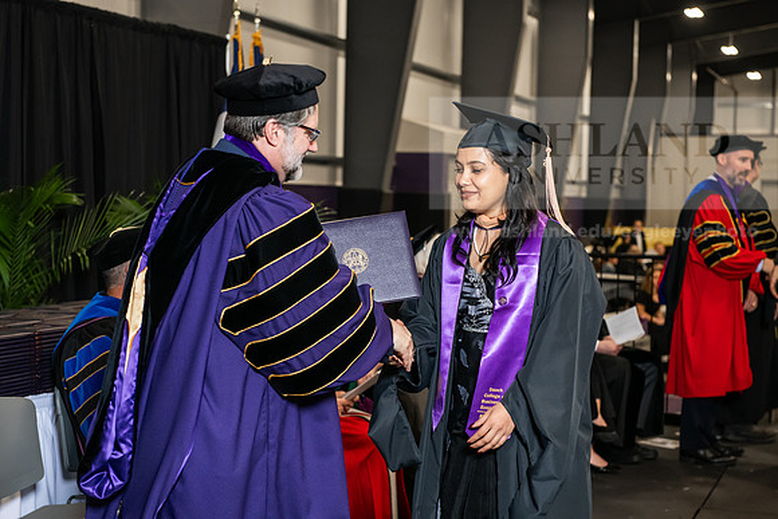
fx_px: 1513
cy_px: 260
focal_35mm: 70
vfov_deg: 19.5
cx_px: 389
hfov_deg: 28.8
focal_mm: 70
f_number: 5
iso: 2000
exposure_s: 1/200
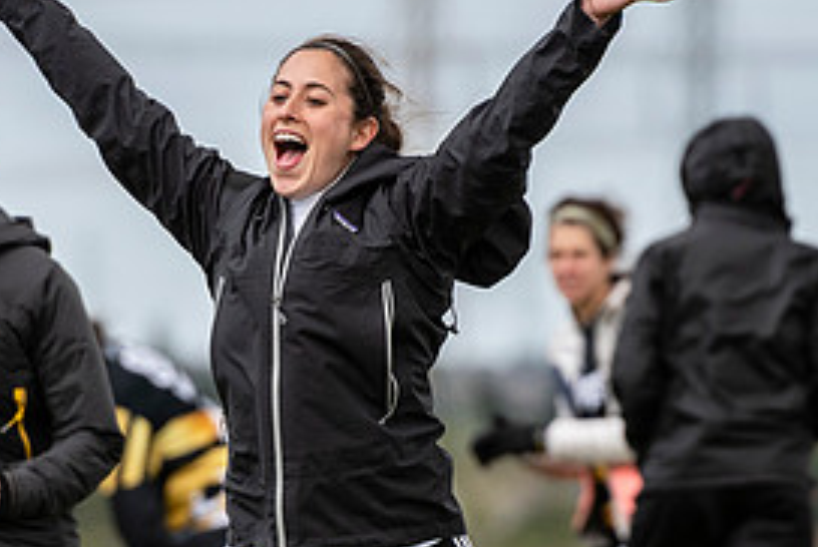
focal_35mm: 921
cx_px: 407
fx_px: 20949
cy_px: 322
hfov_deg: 2.2
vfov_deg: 1.5
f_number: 4
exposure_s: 1/1250
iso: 200
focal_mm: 200
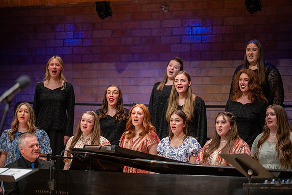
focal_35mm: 200
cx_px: 146
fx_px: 1623
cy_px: 98
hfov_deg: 10.3
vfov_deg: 6.9
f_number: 2.8
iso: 2500
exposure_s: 1/500
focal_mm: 200
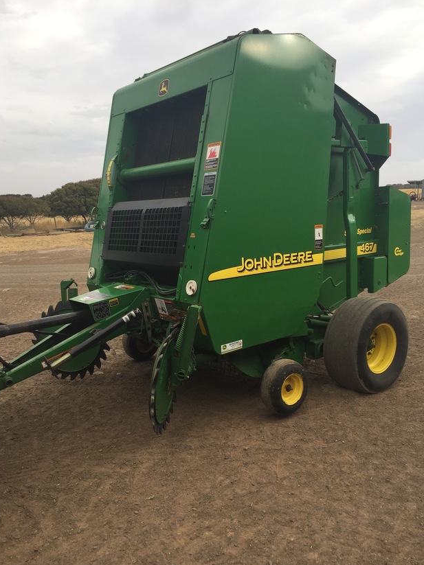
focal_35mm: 31
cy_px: 300
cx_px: 211
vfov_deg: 58.3
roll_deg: +1.1
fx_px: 506
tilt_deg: -10.2
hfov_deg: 45.4
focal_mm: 4.15
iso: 32
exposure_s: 1/380
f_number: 2.2
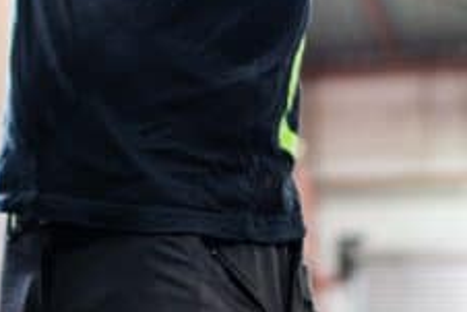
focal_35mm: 119
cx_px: -27
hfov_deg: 16.7
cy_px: -110
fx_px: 1545
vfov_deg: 11.2
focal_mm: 35
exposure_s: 1/250
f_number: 1.4
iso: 1000
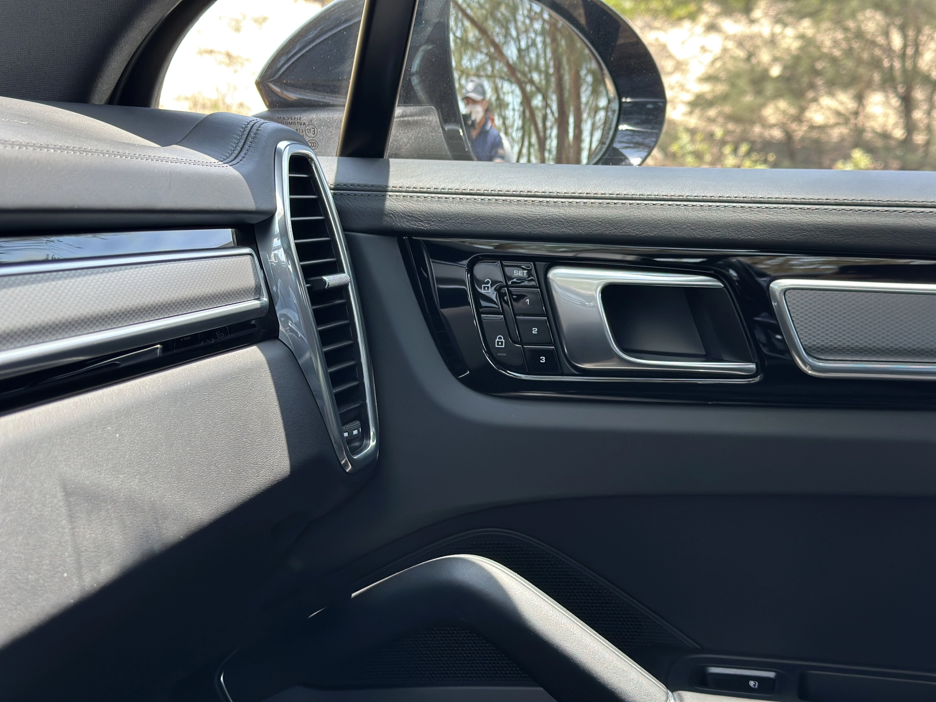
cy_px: 351
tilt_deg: -8.1
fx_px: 1298
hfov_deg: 39.7
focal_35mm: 48
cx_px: 468
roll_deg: -4.2
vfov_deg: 30.3
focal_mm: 6.86
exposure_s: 1/277
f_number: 1.78
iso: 80
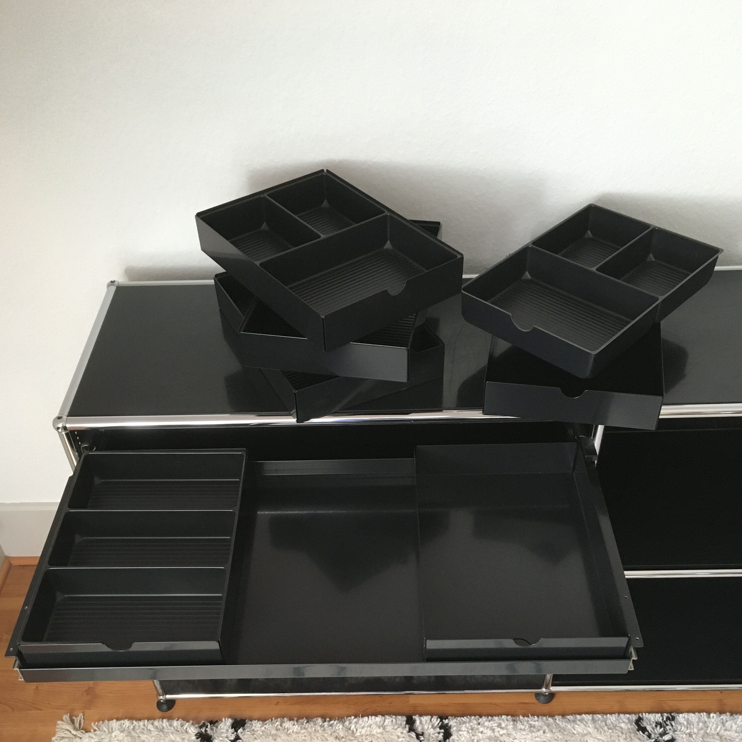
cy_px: 489
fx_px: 849
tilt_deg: -44.3
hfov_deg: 47.2
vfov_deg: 46.5
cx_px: 369
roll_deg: +1.8
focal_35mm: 35
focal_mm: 4.15
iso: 200
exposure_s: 1/33
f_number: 2.2
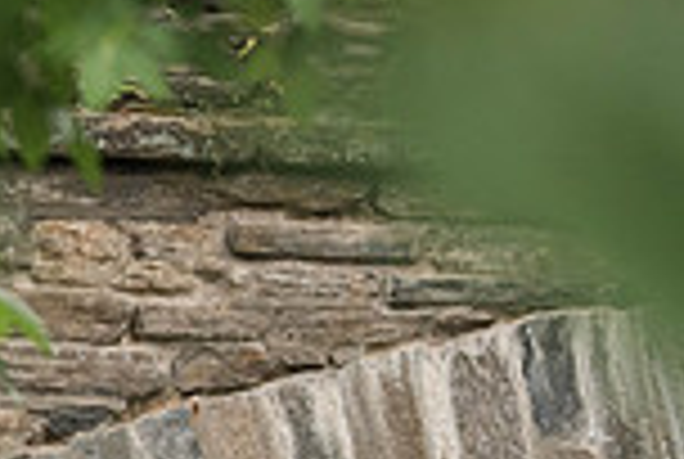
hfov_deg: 2.5
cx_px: 1282
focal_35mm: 814
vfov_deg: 1.7
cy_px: -281
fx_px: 15496
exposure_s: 1/640
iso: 1600
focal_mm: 200
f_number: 4
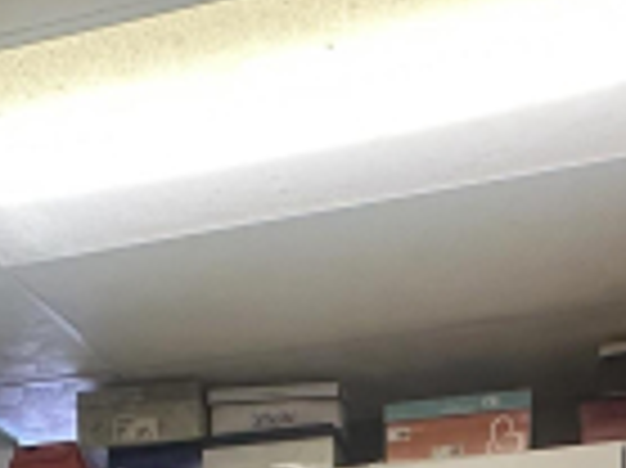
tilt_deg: -5.0
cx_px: 124
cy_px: 882
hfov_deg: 28.4
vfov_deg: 17.2
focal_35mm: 67
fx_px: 1211
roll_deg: +1.1
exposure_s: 1/60
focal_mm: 2.22
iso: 160
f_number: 2.2
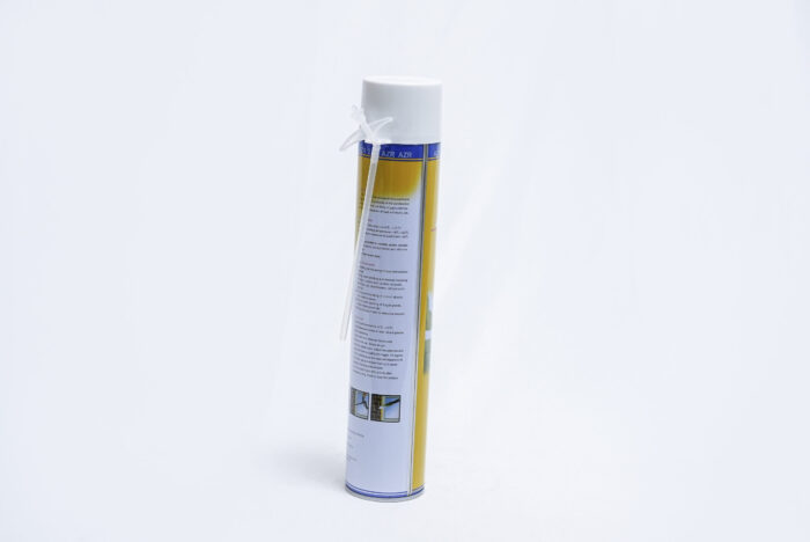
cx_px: 405
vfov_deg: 19.5
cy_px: 271
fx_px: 1576
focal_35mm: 70
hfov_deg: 28.8
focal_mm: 70
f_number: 9
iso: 3200
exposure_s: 1/200
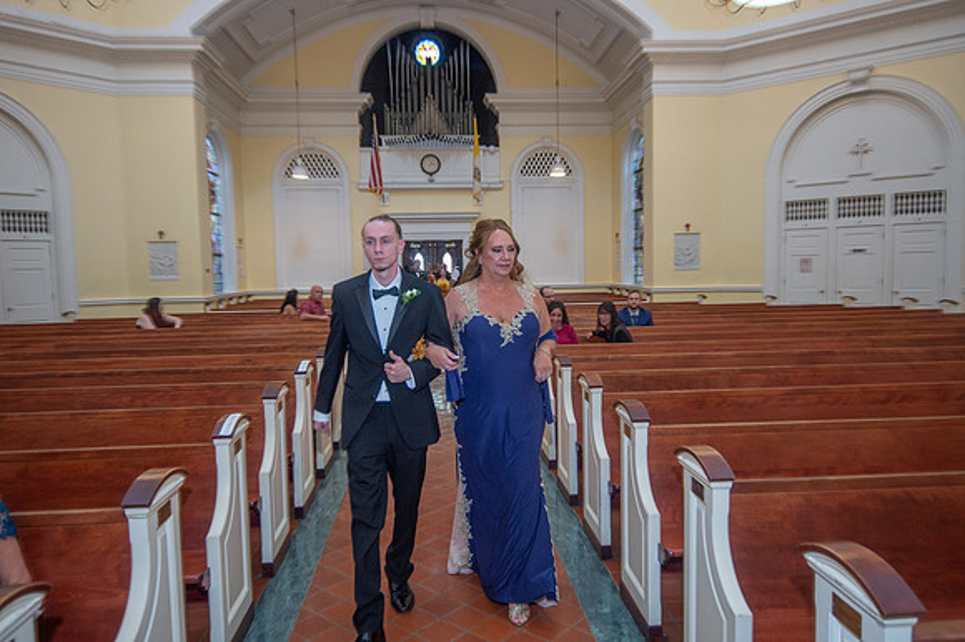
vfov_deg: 46.4
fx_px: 750
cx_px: 482
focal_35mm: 28
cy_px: 321
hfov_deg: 65.5
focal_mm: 28
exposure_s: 1/125
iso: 1000
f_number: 4
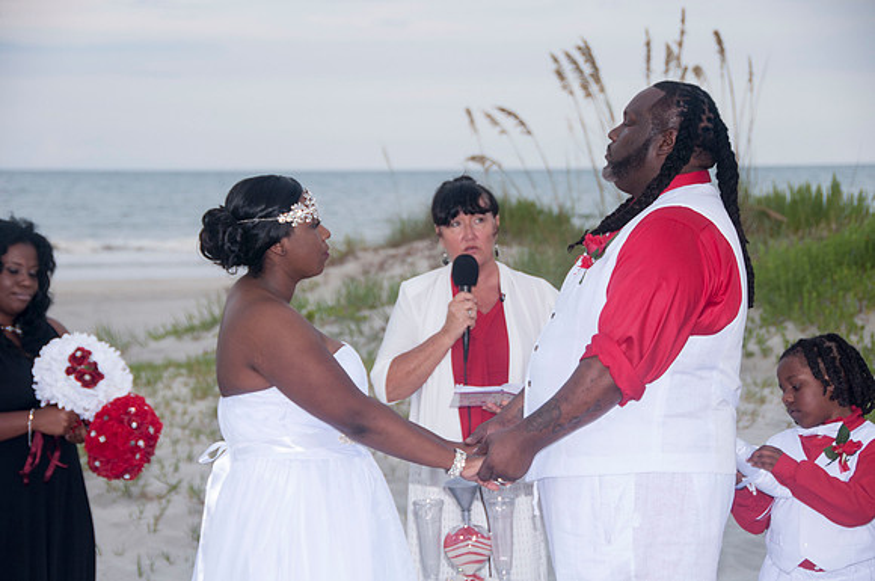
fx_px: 2549
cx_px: 438
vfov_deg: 13.0
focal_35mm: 105
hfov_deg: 19.5
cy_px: 290
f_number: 5.6
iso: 200
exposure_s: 1/125
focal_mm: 70
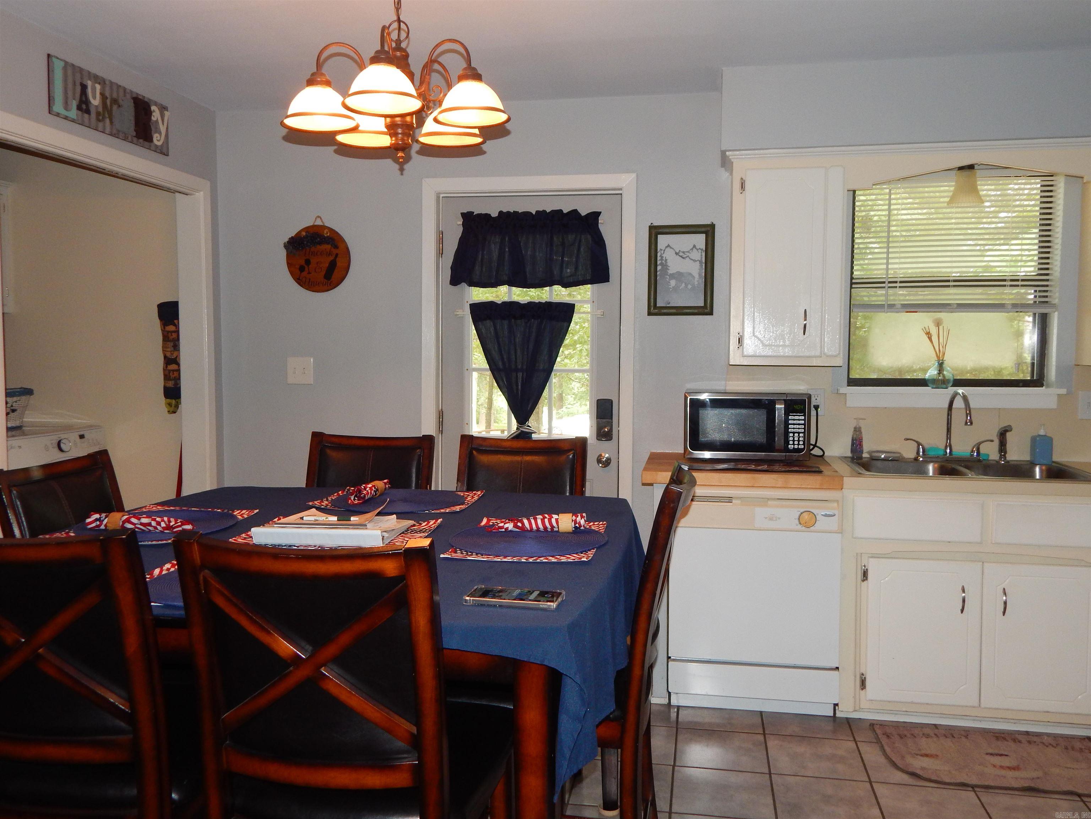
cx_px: 546
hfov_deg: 63.4
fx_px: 882
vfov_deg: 49.7
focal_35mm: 28
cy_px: 410
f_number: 3.2
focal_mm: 5.1
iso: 200
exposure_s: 1/30
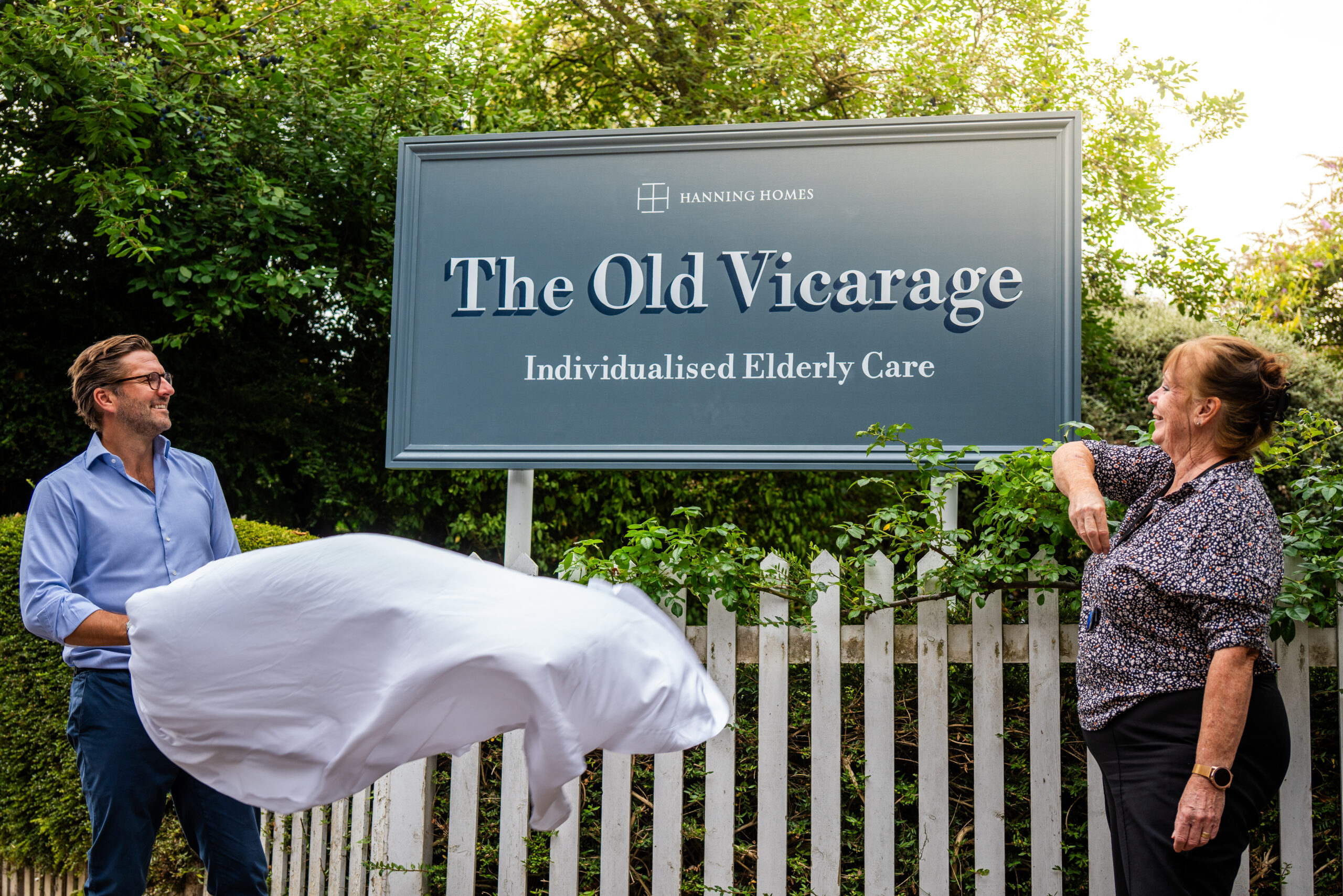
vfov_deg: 27.0
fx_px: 1865
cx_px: 672
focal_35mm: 50
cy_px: 448
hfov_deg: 39.6
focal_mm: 50
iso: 400
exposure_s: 1/320
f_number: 4
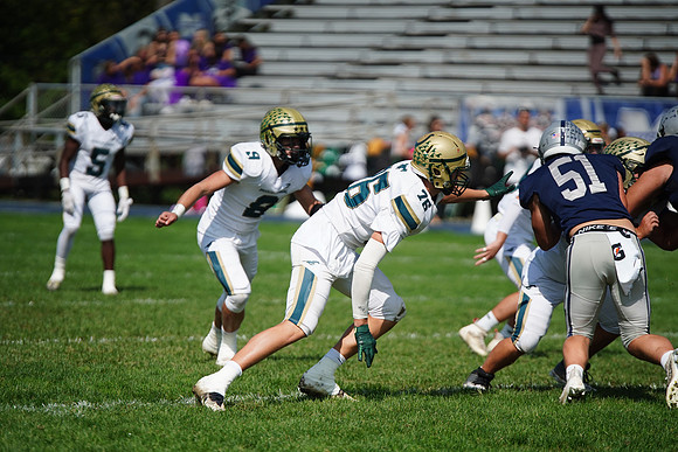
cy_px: 226
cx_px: 339
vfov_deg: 4.6
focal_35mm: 300
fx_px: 5651
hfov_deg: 6.9
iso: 400
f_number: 2.8
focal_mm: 300
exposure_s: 1/8000
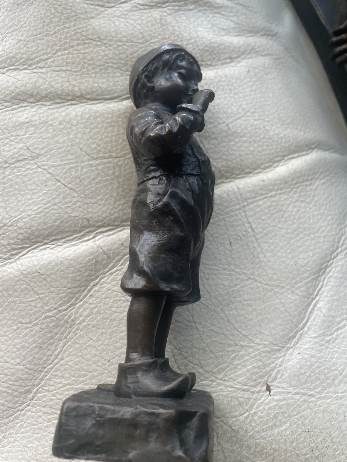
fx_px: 348
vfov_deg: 67.3
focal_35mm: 26
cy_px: 231
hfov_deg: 53.1
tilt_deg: -72.2
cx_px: 174
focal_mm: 4.2
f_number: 1.6
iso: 125
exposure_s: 1/121
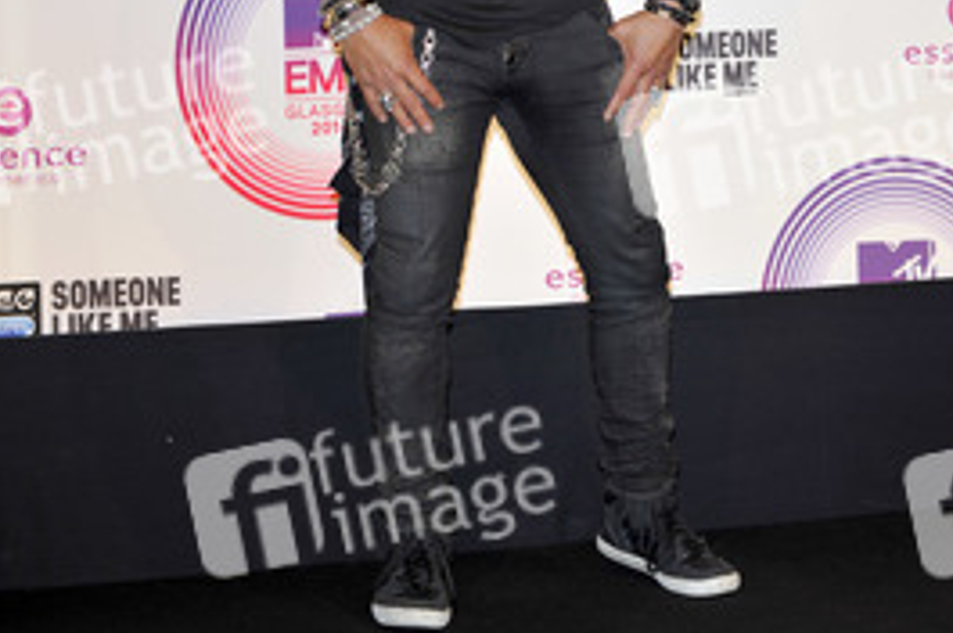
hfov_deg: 16.9
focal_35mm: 121
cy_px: -47
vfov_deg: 11.2
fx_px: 3199
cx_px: 476
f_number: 7.1
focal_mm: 80
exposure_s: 1/250
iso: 800
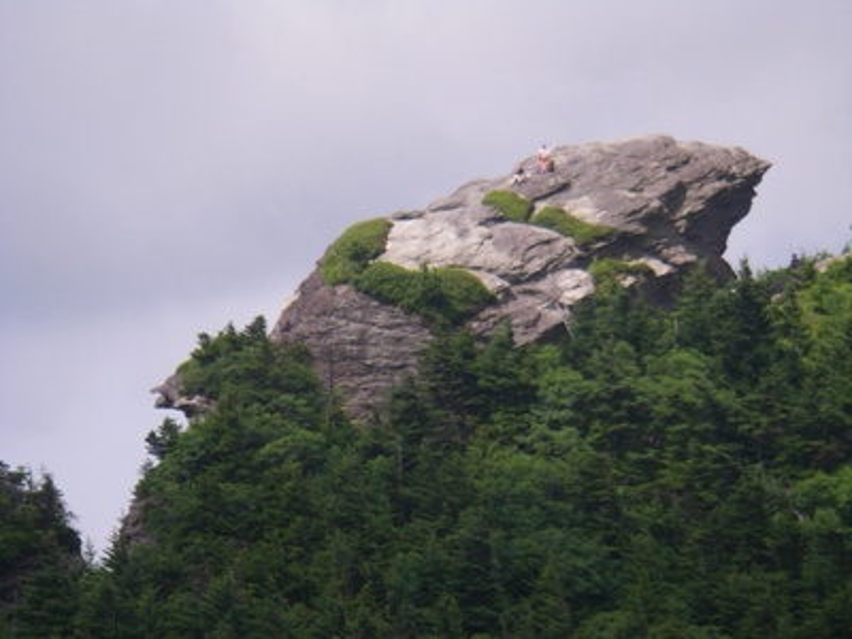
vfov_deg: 13.0
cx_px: 426
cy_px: 320
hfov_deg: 17.3
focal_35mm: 114
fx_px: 2806
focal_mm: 18.9
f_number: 4
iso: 64
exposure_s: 1/400
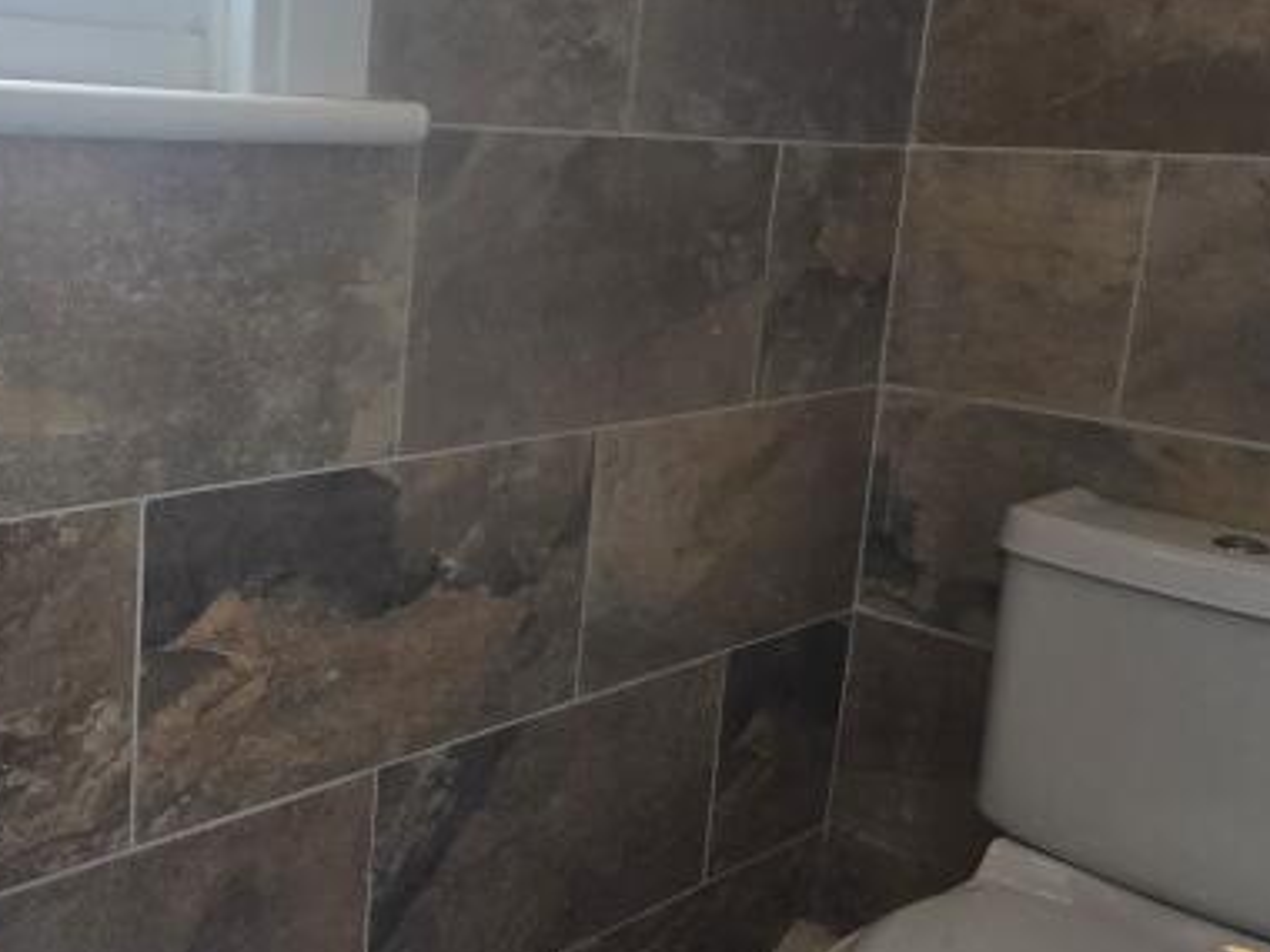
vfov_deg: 40.5
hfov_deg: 47.0
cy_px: 387
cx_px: 110
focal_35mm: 35
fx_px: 1284
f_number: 2.2
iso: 64
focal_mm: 2.2
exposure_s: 1/100
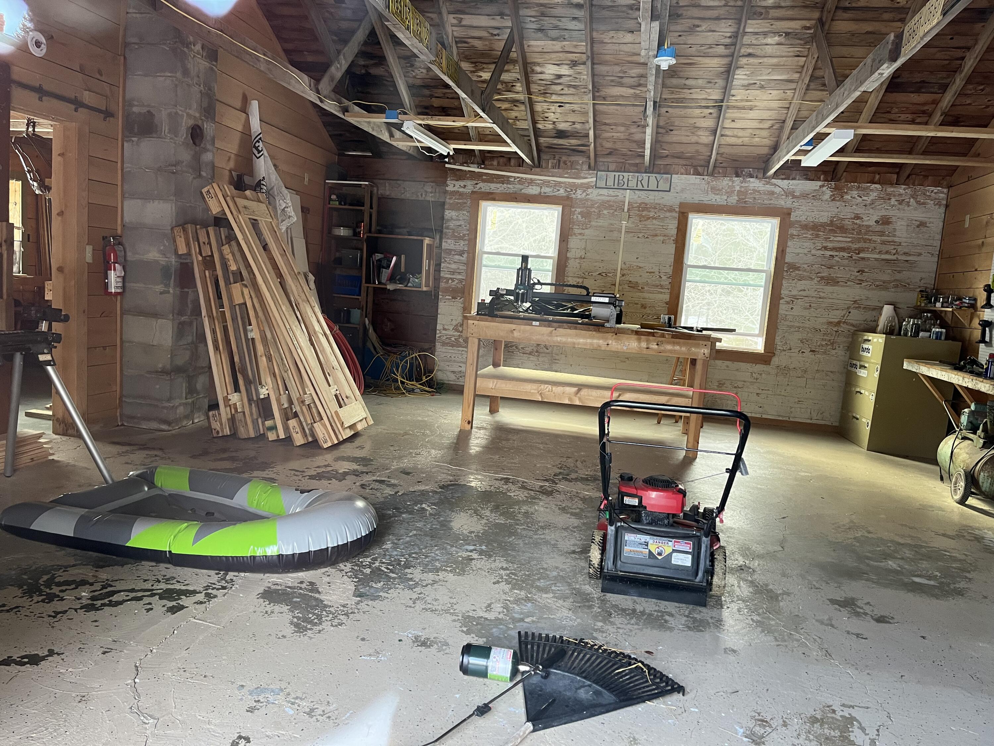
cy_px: 373
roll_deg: -4.3
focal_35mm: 26
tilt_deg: -7.8
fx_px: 747
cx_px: 497
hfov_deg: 67.3
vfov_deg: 53.1
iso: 200
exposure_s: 1/60
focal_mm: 5.1
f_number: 1.6
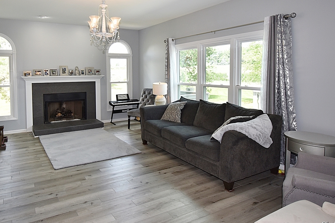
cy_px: 83
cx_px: 133
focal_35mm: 24
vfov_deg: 51.9
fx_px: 227
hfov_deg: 72.1
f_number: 5.6
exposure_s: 1/125
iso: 360
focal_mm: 11.5
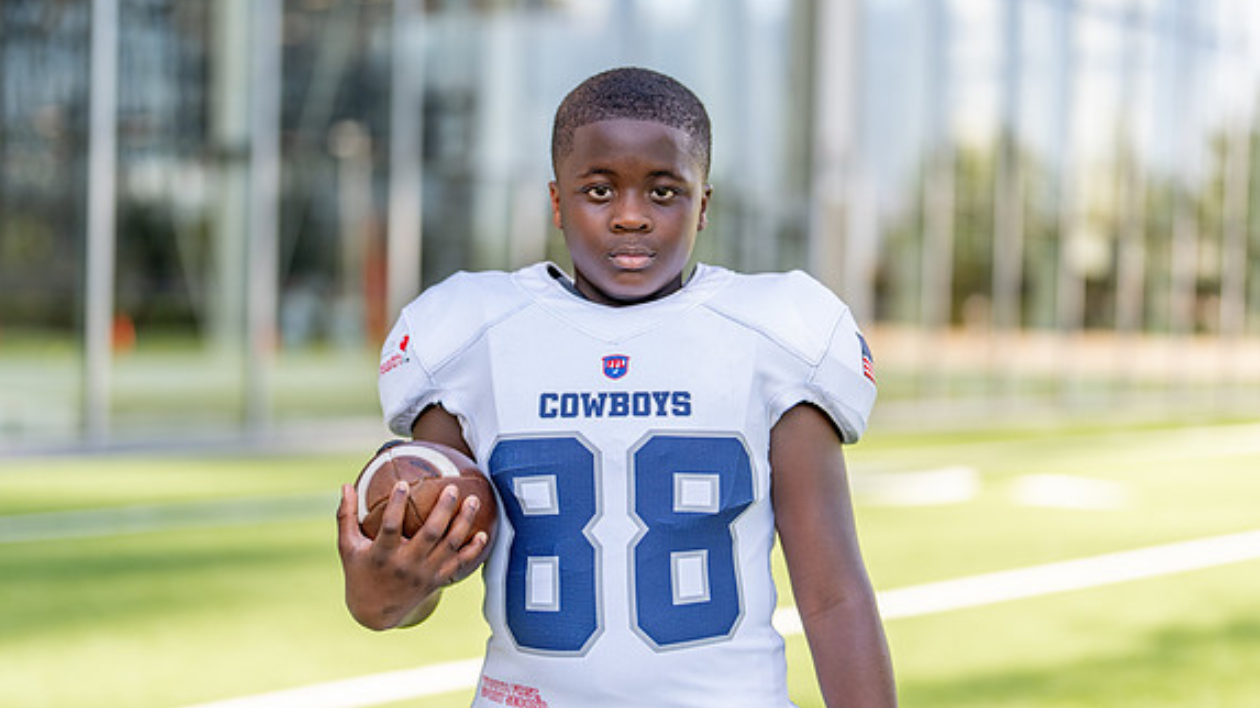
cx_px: 619
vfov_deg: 18.5
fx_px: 2171
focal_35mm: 65
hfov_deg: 32.4
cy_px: 365
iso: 100
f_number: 1.2
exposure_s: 1/1600
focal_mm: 50
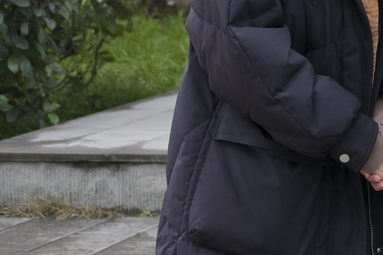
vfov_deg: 7.8
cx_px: 793
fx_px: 1850
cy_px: -86
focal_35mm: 174
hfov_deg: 10.7
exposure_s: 1/400
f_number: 5.3
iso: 250
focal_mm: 42
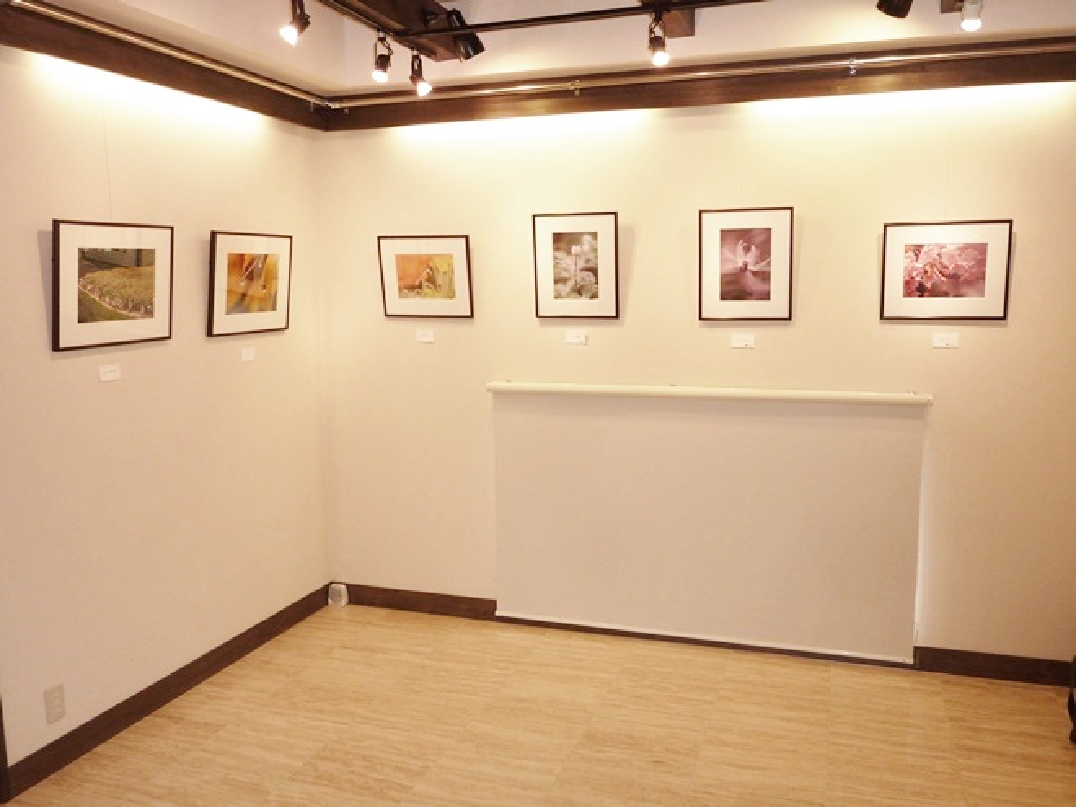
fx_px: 901
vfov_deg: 48.2
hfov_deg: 61.7
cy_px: 404
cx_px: 538
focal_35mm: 29
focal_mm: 4.7
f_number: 3.4
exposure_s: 1/50
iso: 100
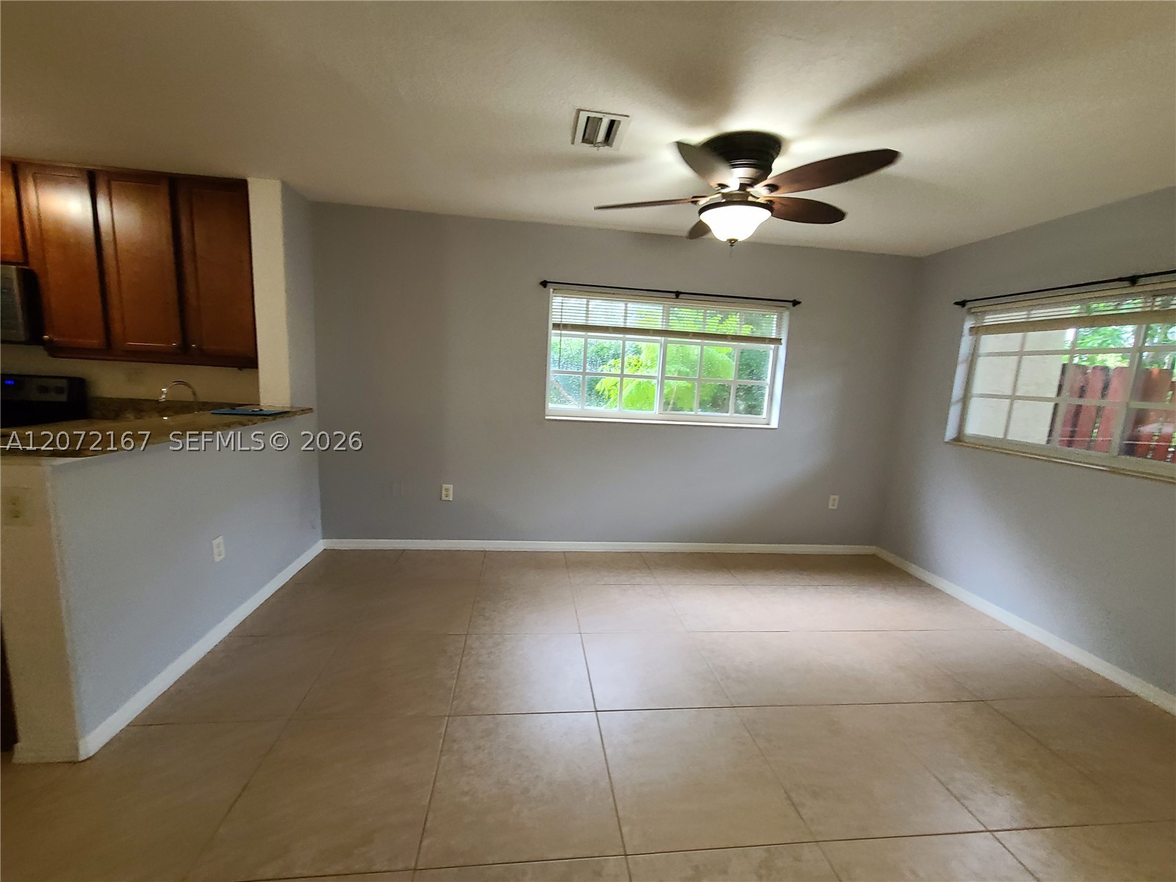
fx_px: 442
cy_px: 441
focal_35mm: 13
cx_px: 588
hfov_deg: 106.2
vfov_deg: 89.9
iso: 400
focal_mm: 2.2
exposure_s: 1/60
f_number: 2.2
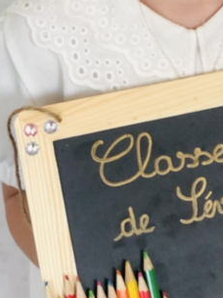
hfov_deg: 9.3
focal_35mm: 160
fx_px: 1374
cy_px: -11
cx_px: 162
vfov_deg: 12.2
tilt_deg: -20.5
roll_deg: -0.3
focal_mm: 6.6
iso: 100
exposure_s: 1/30
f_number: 2.8
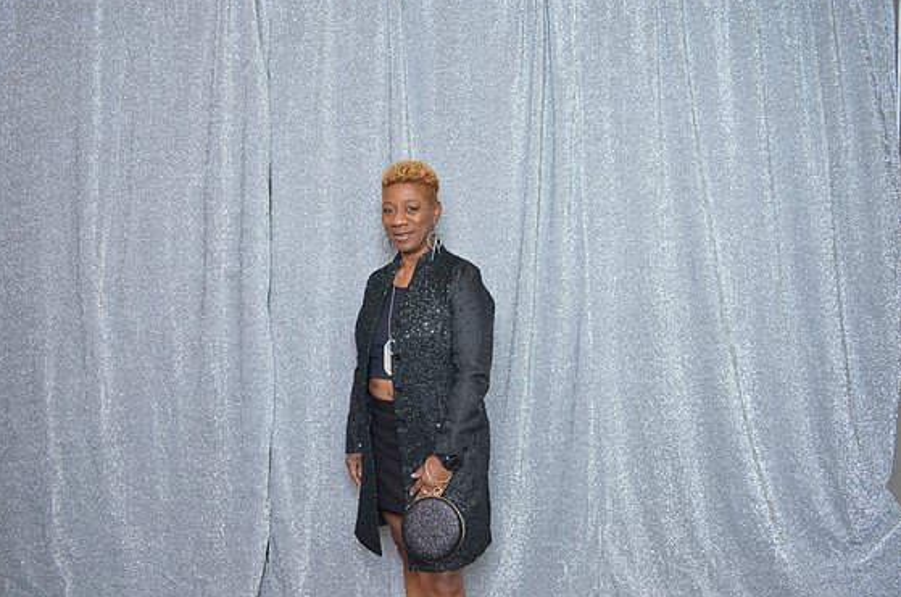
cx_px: 437
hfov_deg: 65.6
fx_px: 699
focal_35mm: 28
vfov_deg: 46.2
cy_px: 292
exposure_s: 1/100
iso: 640
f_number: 5
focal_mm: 18
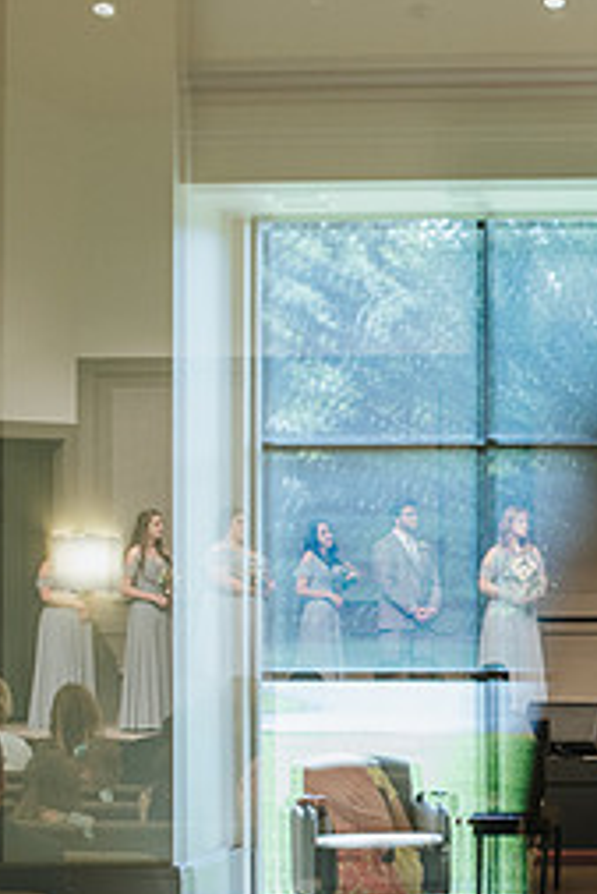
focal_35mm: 120
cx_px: 794
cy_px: 604
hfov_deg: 11.1
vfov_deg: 17.0
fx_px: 2981
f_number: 3.2
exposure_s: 1/200
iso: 1000
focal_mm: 50
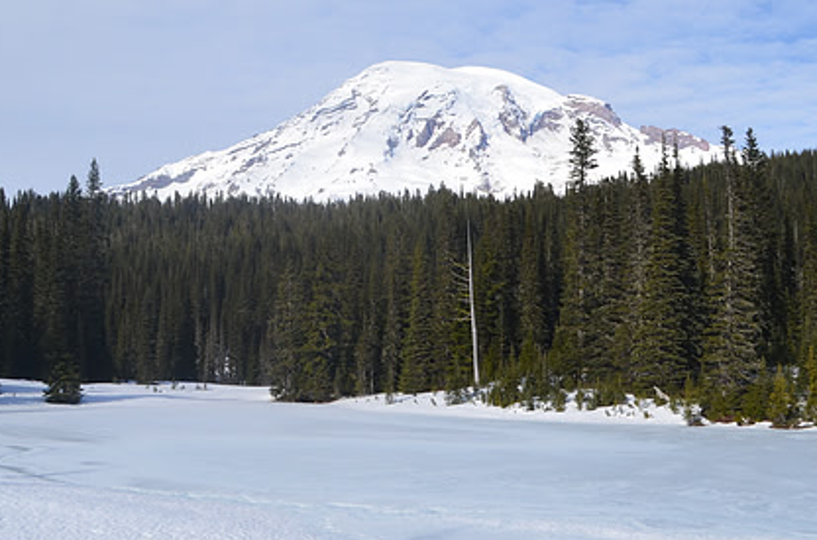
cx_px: 399
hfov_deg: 42.8
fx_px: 1041
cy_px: 283
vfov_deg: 29.1
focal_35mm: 46
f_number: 7.1
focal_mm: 22
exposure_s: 1/1600
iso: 400
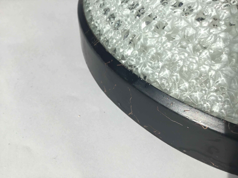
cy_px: 89
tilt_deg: -47.3
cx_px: 119
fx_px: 213
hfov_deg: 58.4
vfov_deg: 45.4
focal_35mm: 31
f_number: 2.4
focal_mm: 3.3
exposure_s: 1/367
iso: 25
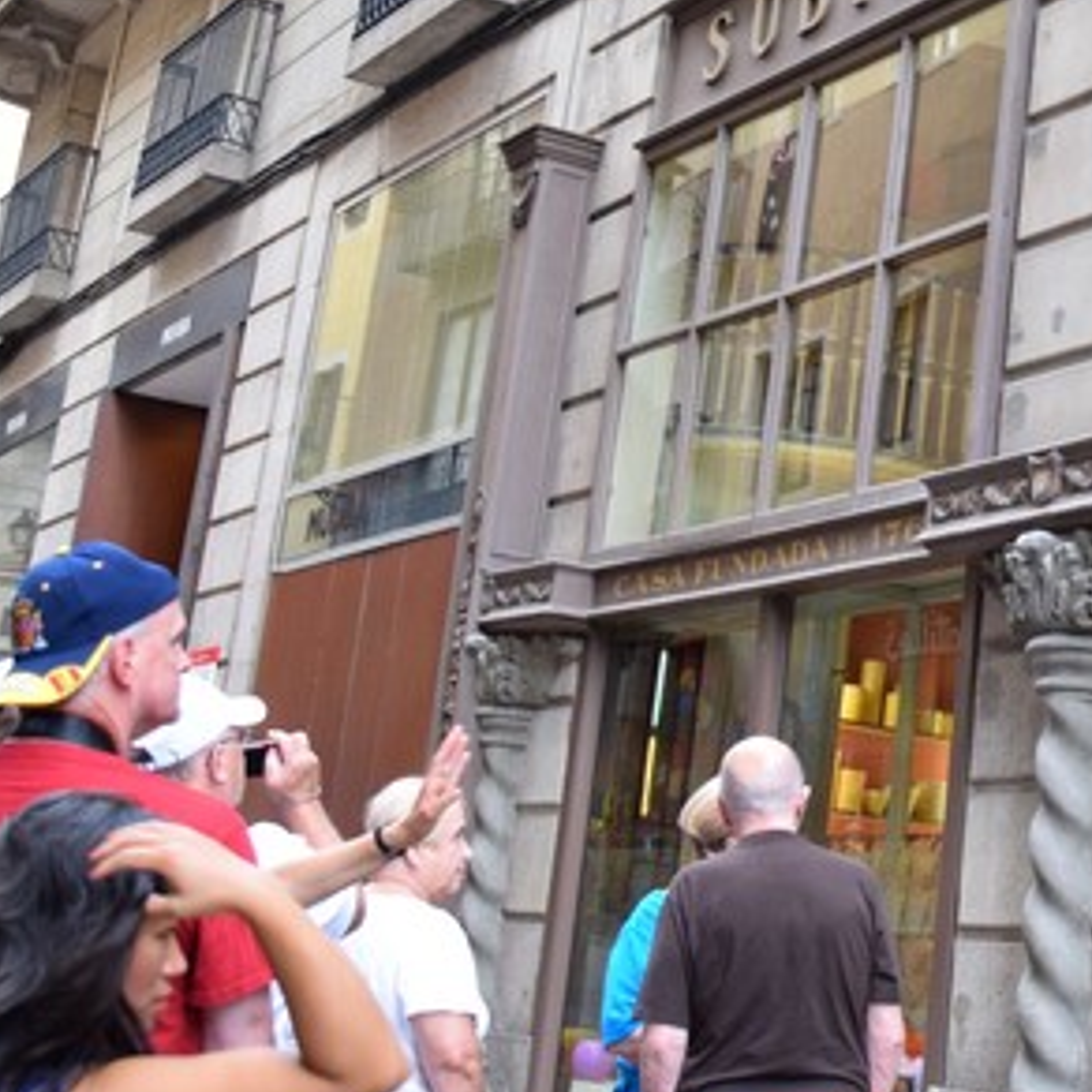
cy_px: 224
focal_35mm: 63
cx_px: 1307
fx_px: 2248
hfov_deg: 24.7
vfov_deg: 26.8
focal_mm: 18
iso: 720
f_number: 5.6
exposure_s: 1/125
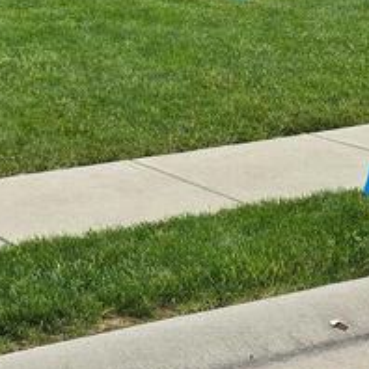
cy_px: -149
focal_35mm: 111
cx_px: 9
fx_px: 1339
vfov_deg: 14.8
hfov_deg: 15.4
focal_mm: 6.3
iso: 12
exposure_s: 1/319
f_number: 1.7
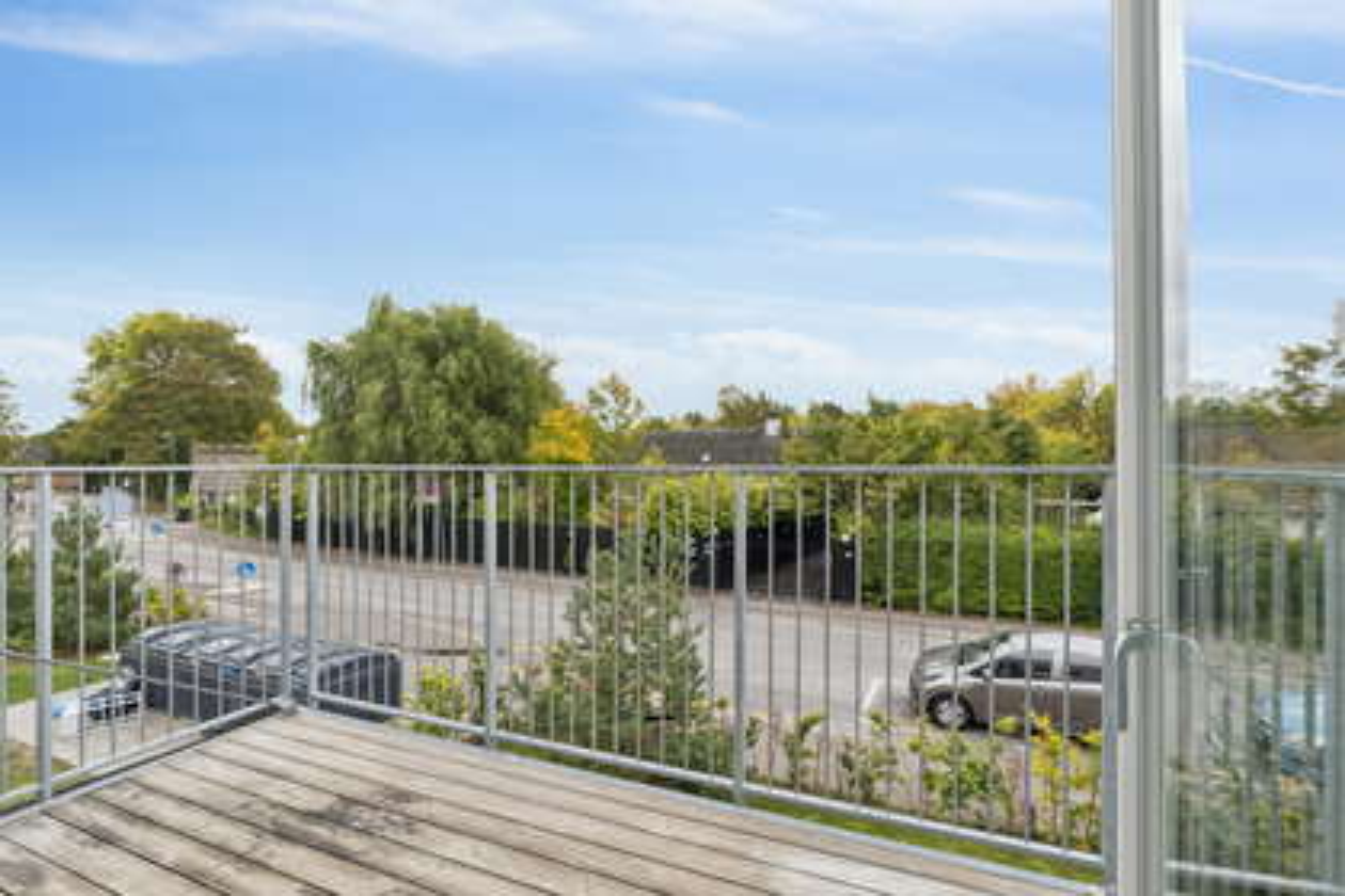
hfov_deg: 95.0
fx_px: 616
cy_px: 448
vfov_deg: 72.1
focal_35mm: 16
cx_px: 672
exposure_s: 1/30
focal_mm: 11
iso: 200
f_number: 8
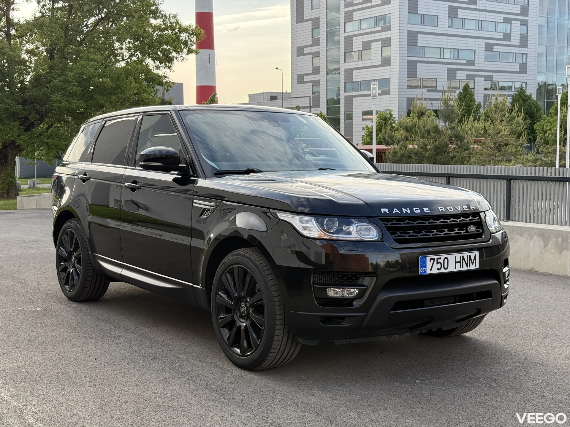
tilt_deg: -5.4
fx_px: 790
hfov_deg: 39.7
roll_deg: +0.5
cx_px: 285
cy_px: 214
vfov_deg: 30.3
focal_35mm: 48
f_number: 1.78
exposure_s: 1/962
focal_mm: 6.76
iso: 80
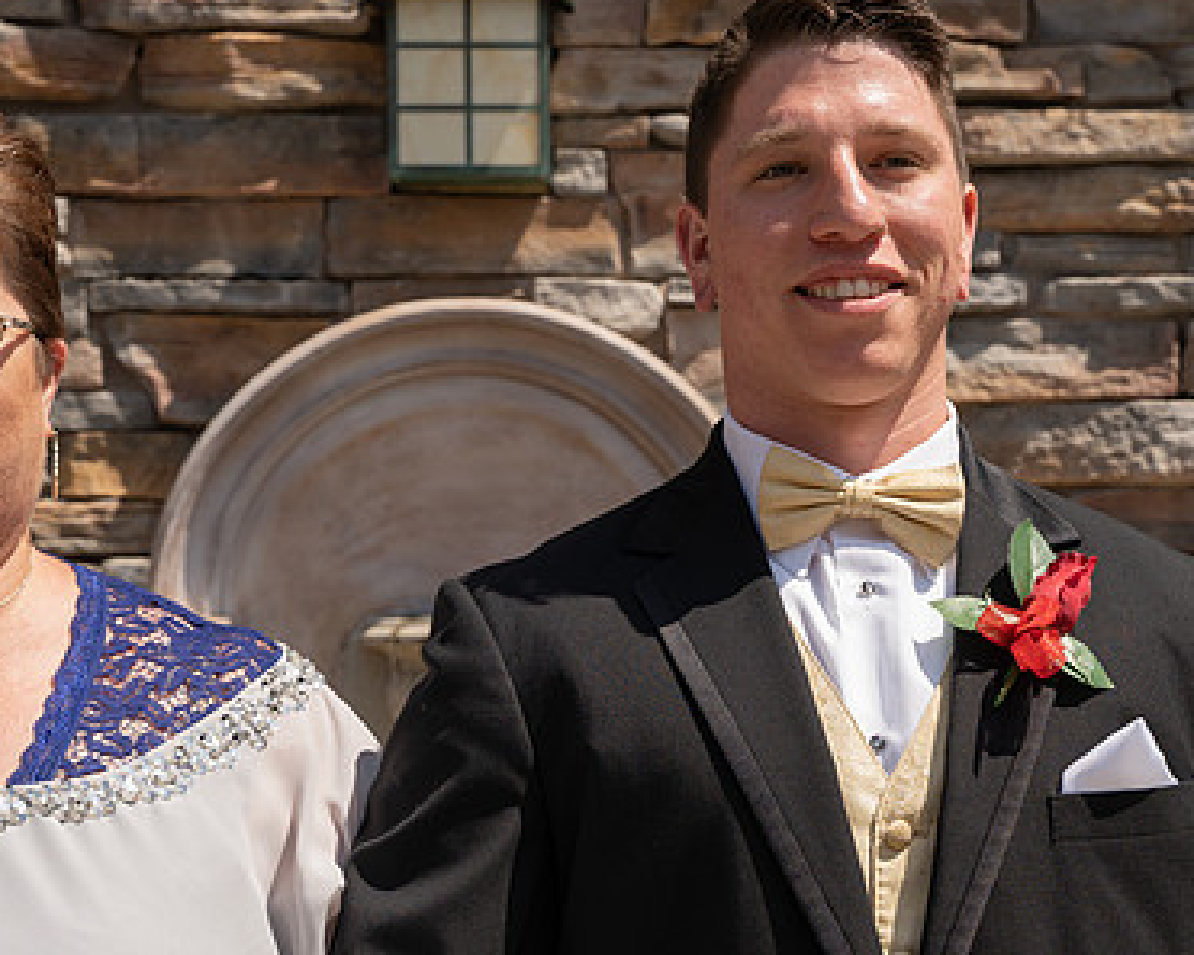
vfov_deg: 17.5
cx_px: 603
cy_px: 575
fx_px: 3111
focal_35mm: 88
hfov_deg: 21.7
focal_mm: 53
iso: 100
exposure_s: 1/200
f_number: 8
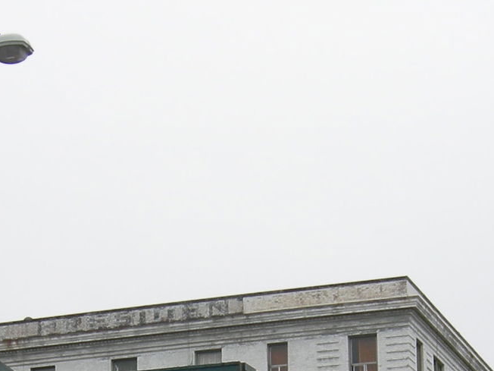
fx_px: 1513
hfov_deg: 18.5
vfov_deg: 13.3
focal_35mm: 106
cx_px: 163
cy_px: 522
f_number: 5.4
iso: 64
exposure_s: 1/187
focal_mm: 7.5
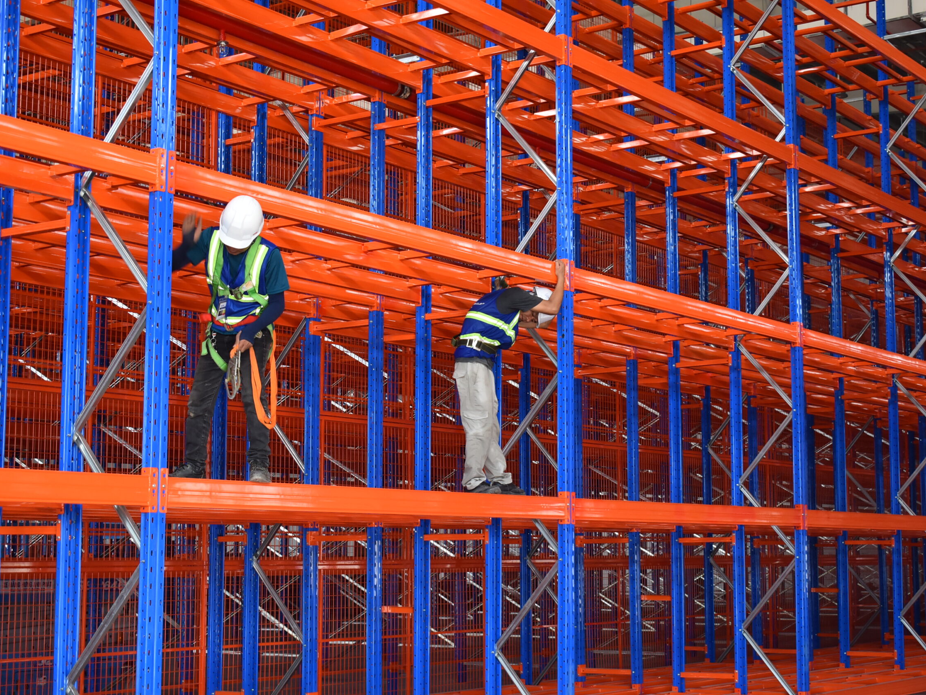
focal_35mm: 59
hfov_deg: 32.7
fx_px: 1578
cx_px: 482
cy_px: 348
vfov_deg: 24.8
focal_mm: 36
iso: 640
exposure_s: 1/60
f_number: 4.8
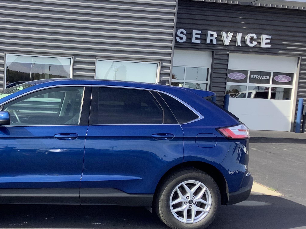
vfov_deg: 29.1
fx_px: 442
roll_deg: -1.5
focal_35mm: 50
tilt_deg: -4.1
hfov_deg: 37.1
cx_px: 69
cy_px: 133
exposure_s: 1/295
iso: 25
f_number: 2.4
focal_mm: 3.3
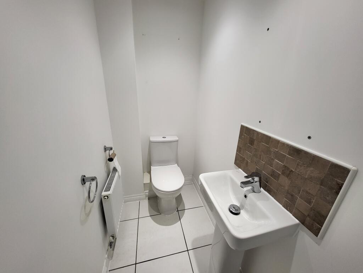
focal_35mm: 13
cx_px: 182
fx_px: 136
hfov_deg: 106.2
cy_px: 136
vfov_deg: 89.9
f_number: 2.2
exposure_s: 1/50
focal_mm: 1.74
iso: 125
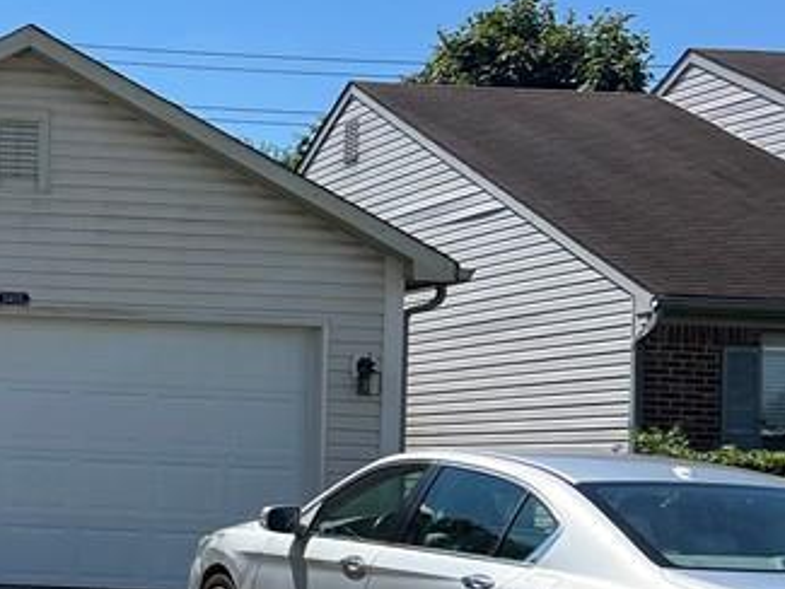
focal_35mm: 82
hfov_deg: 20.7
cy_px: 372
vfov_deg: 18.0
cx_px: -355
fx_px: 1860
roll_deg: -1.8
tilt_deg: +2.7
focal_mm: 5.7
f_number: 1.5
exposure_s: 1/5319
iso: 50
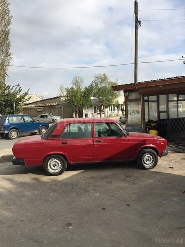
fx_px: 207
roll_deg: +2.8
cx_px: 92
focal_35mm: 29
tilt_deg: -2.0
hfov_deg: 48.2
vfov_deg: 61.7
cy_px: 124
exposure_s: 1/1522
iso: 32
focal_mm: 4.15
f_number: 2.2
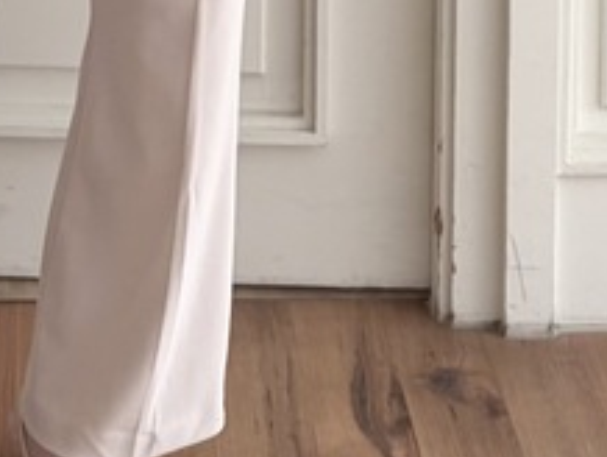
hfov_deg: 16.3
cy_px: -513
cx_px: 70
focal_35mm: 119
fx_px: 2089
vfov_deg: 11.1
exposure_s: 1/64
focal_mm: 5.96
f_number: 1.6
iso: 125
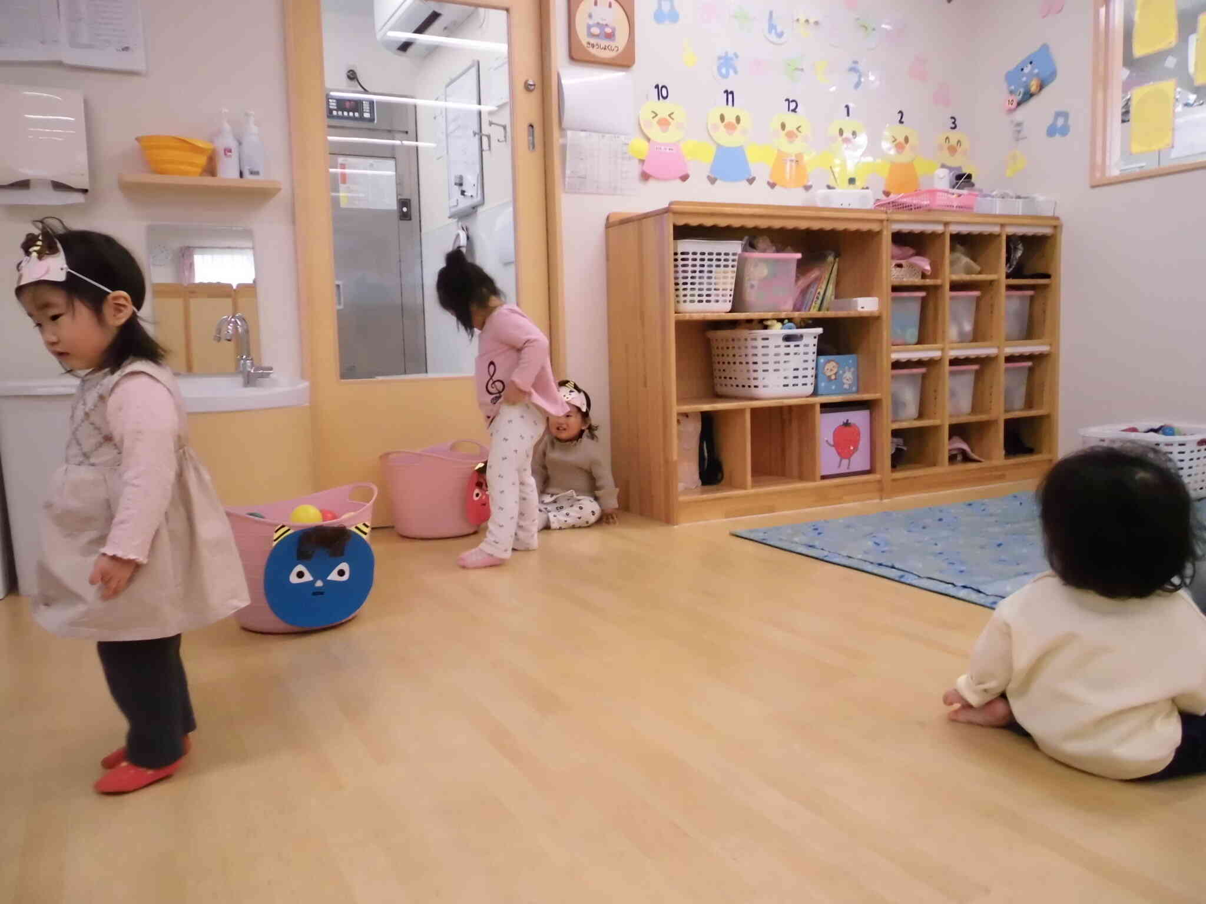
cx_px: 603
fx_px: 906
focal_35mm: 26
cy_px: 452
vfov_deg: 53.1
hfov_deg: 67.3
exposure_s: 1/60
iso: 200
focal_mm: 4.6
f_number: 3.2
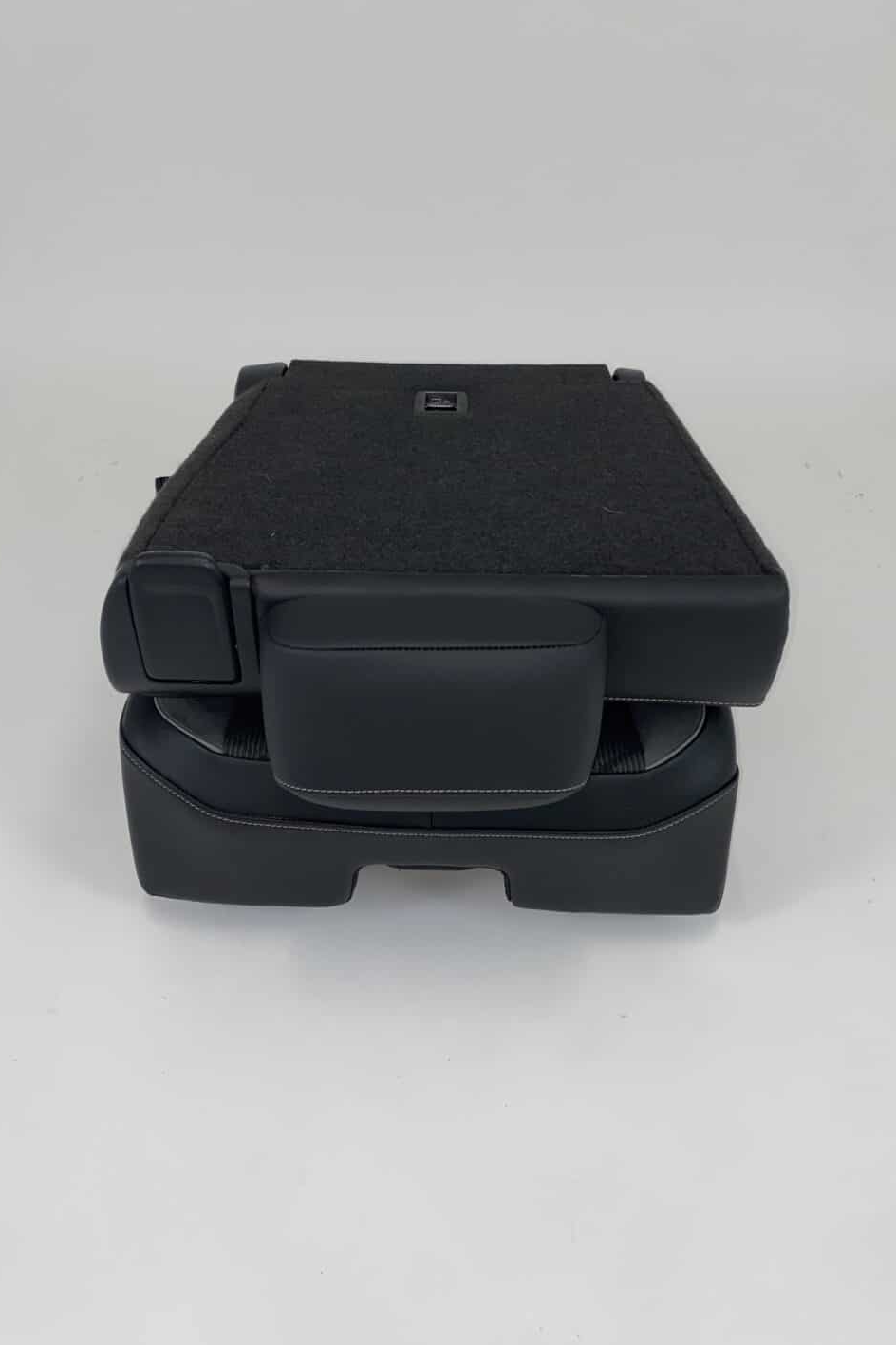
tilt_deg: -35.0
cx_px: 433
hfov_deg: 46.4
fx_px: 1046
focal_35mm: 28
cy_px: 664
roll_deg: -1.0
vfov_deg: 65.5
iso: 40
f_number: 1.8
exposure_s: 1/100
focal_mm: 4.25
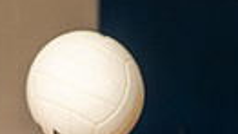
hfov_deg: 10.3
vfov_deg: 5.6
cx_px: 187
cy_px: 342
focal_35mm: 209
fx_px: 1320
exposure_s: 1/250
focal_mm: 58
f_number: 7.1
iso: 320
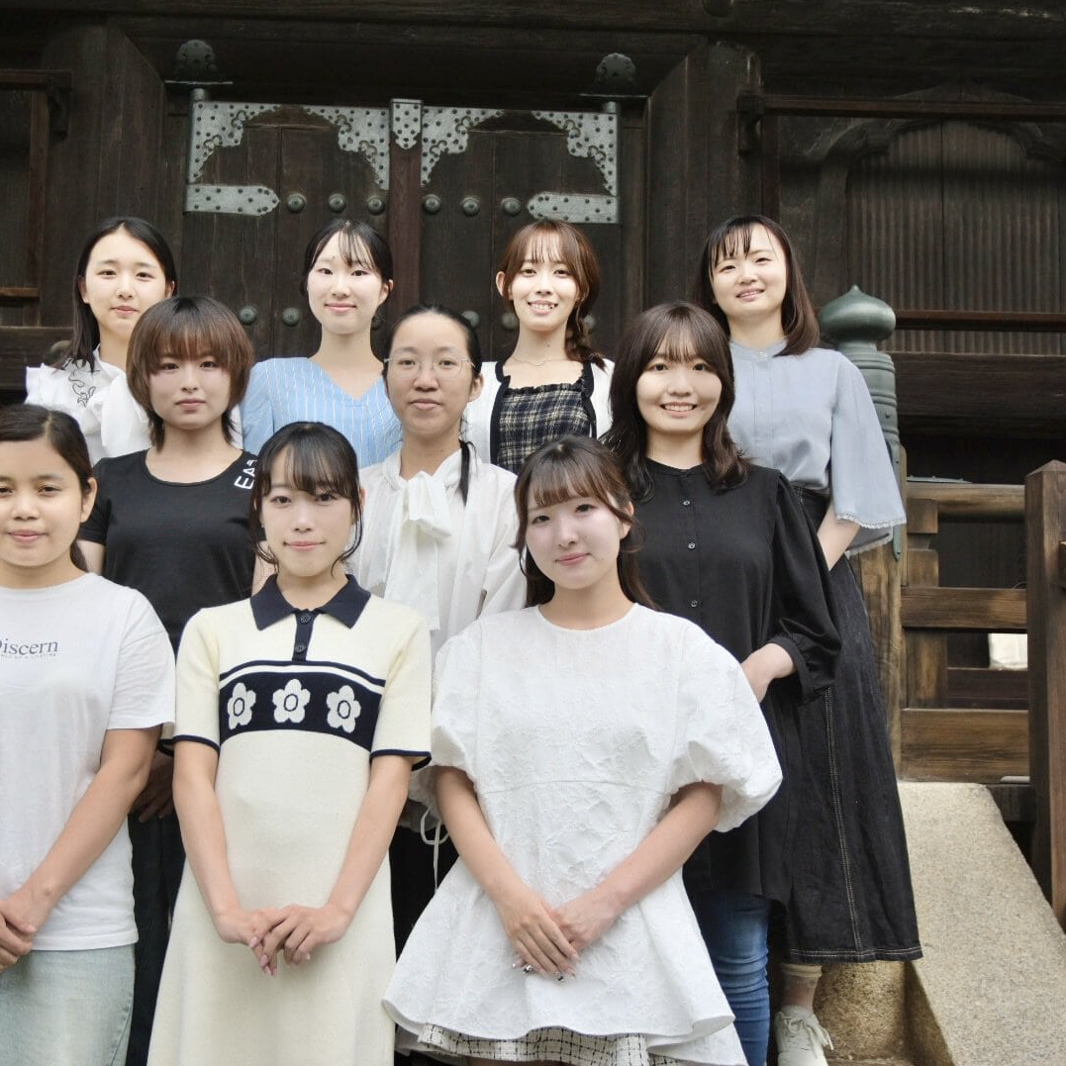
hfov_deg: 36.6
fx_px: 1603
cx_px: 412
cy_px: 533
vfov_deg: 36.8
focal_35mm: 46
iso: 250
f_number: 3
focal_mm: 24
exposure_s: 1/1600
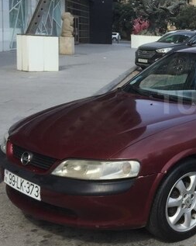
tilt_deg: -6.1
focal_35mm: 59
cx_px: 237
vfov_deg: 31.9
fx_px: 428
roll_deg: -5.1
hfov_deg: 23.5
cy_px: 102
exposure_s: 1/1130
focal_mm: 4.15
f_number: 2.2
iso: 32
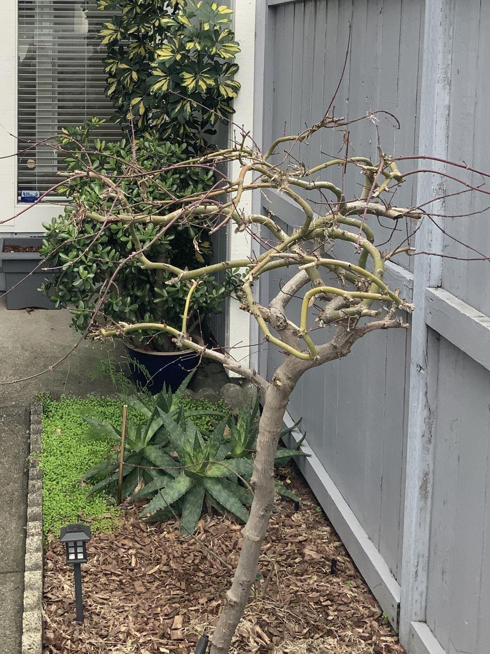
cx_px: 94
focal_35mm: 52
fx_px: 981
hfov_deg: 27.4
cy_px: 145
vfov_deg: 35.8
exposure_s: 1/276
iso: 16
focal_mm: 3
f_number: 1.8
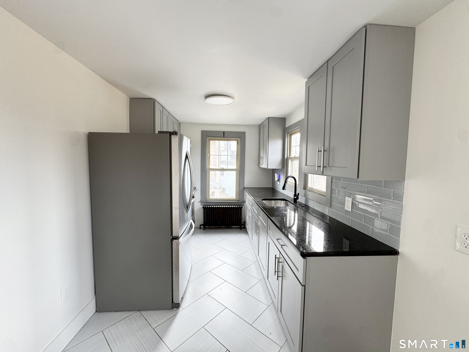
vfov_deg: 85.7
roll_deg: -1.3
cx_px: 234
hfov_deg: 102.1
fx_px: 190
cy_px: 176
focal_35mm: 14
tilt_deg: -4.8
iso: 80
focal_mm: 2.22
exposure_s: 1/99
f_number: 2.2
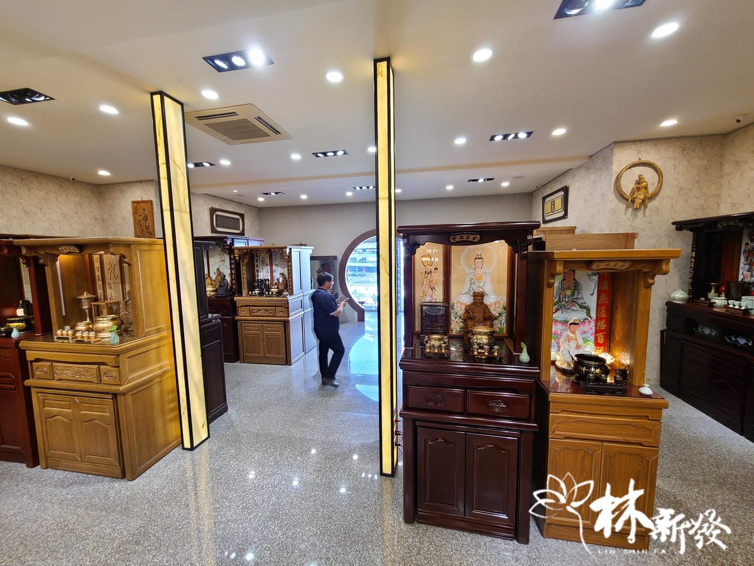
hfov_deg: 106.2
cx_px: 377
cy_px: 283
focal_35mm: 13
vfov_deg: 89.9
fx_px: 283
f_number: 2.2
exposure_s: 1/59
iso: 160
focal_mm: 2.2
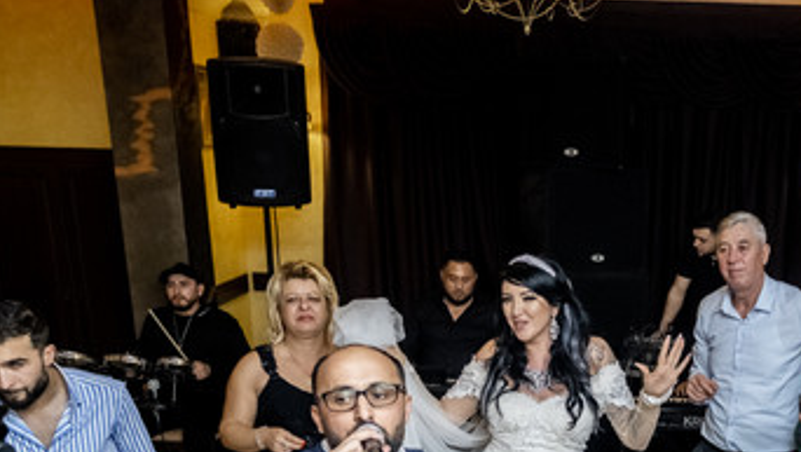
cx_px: 611
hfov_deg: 42.2
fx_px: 999
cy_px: 481
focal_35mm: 47
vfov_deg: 24.0
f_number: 2.8
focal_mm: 16
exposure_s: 1/125
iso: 2000
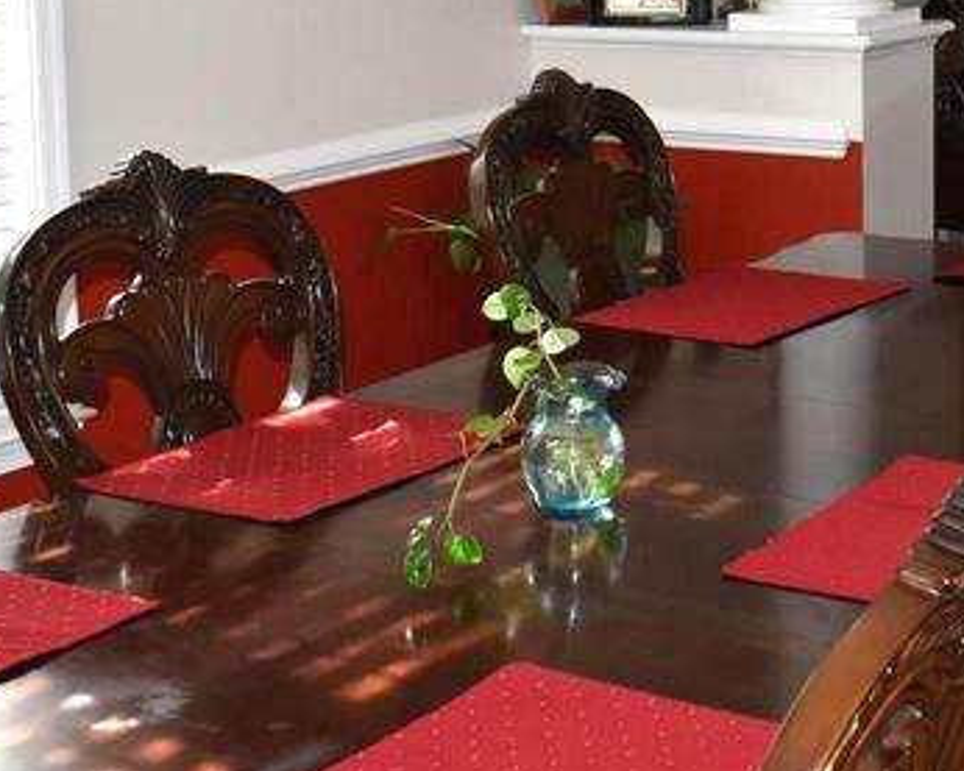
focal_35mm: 75
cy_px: 1
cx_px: 897
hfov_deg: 24.5
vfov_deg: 19.8
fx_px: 2140
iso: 640
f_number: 5.6
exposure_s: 1/125
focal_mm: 18
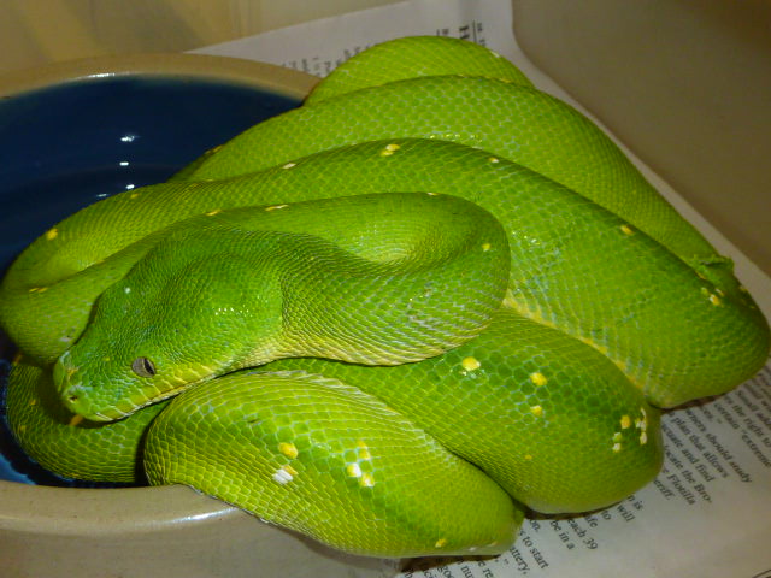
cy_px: 289
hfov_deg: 39.7
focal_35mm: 48
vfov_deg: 30.3
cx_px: 386
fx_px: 1069
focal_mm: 4.4
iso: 100
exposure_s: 1/30
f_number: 3.3
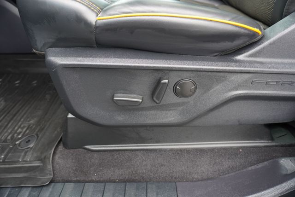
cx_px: 148
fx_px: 197
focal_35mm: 24
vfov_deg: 53.2
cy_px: 98
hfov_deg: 73.7
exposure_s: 1/60
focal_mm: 16
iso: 160
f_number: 4
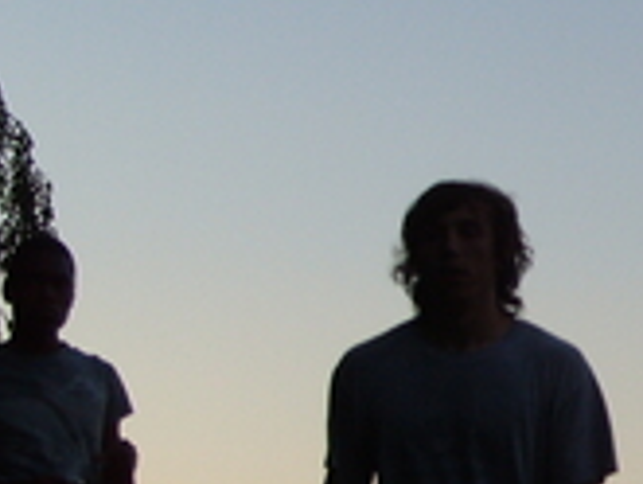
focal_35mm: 136
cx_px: 970
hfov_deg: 13.6
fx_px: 2528
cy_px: 262
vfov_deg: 10.9
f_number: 3.1
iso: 80
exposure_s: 1/90
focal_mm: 7.8
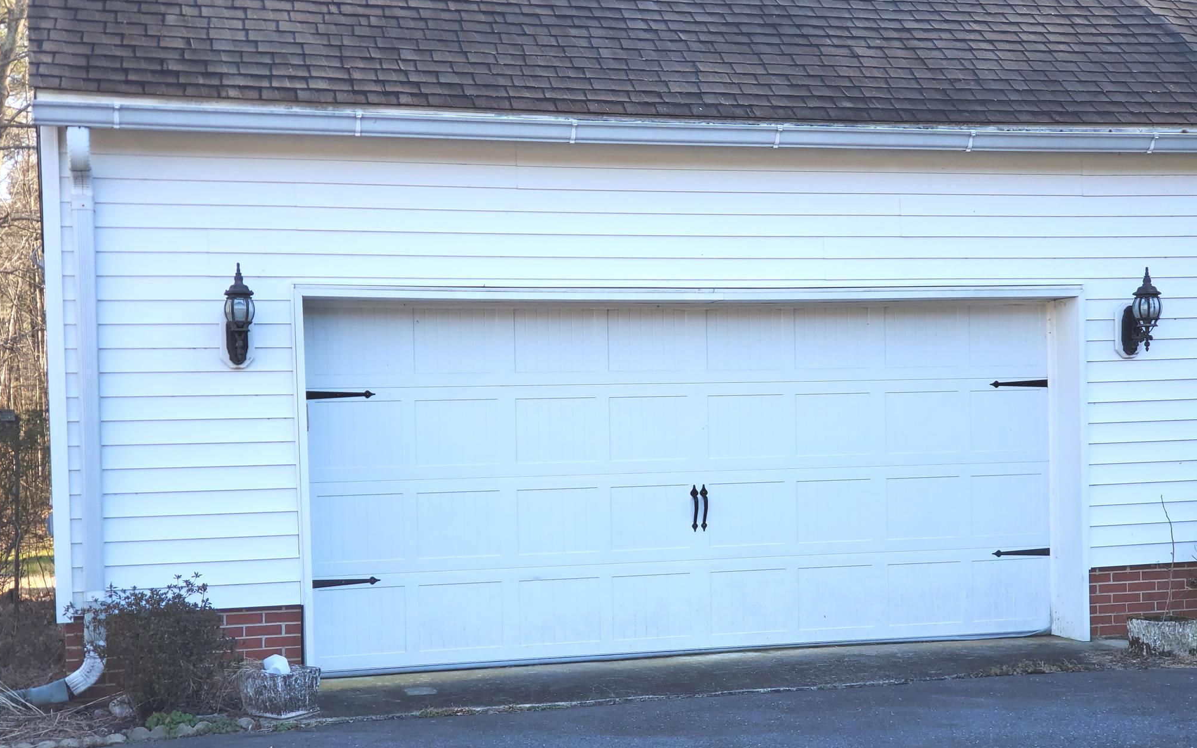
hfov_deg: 36.3
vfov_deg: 23.1
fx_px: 1827
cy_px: 436
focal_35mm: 56
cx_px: 590
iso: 50
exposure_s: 1/128
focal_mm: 6
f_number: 2.4
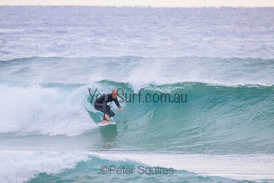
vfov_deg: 1.7
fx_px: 6090
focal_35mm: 800
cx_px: 137
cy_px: 92
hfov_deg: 2.6
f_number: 11
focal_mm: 800
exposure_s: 1/320
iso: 9000
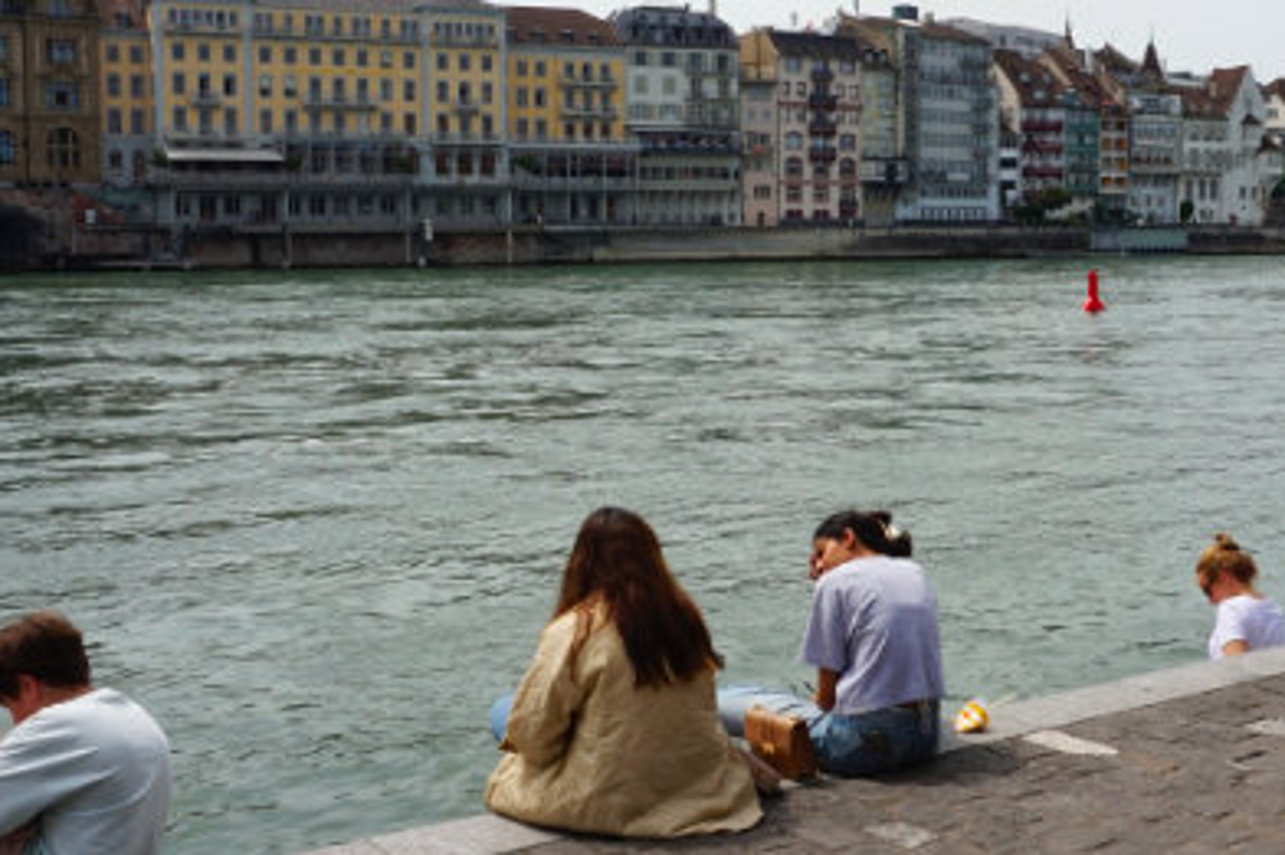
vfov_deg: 27.4
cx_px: 806
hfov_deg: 40.1
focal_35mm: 49
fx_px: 1748
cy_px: 347
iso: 100
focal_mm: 16
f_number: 14
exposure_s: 1/125
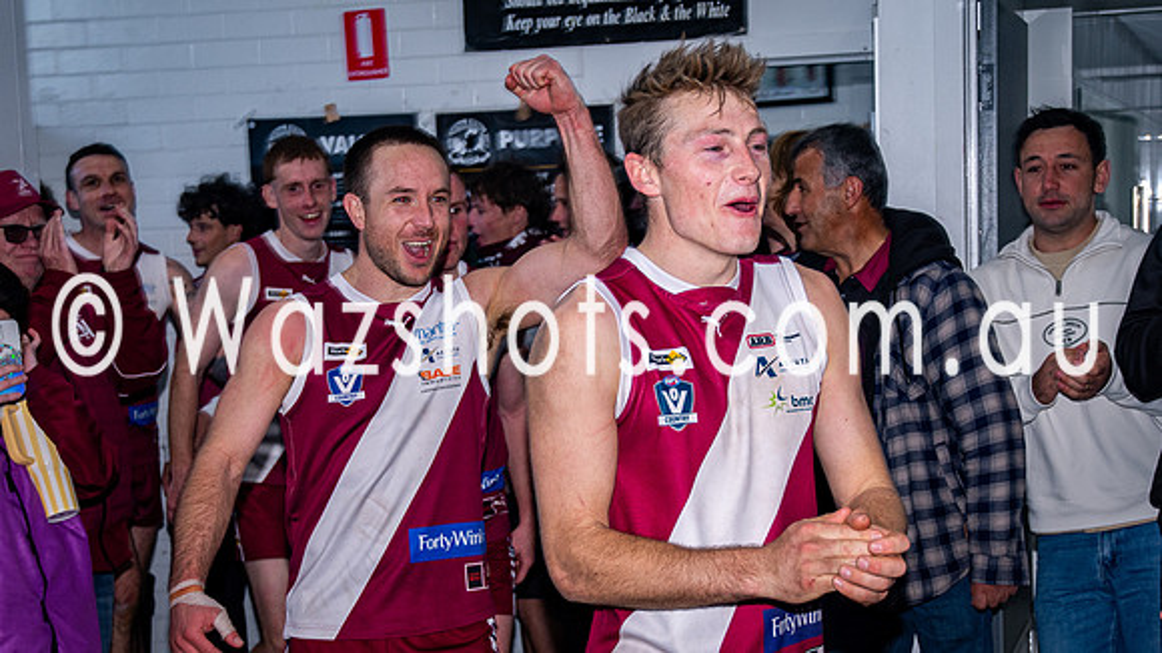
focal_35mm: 73
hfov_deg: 28.9
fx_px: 2256
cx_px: 562
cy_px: 422
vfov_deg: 16.4
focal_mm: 32
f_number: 3.2
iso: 400
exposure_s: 1/160
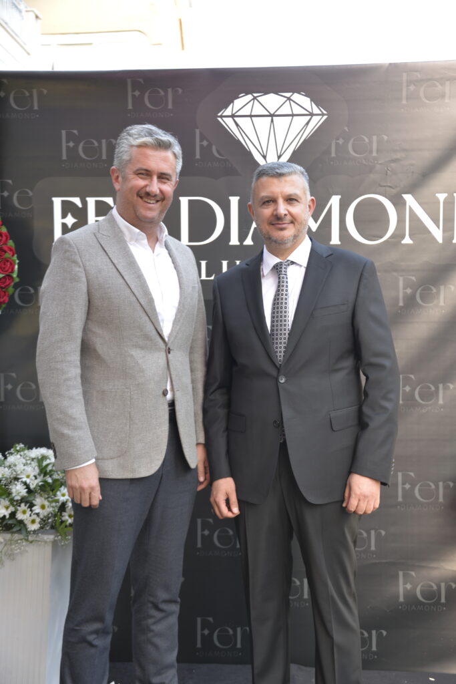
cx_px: 228
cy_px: 342
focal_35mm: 48
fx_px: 912
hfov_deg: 28.1
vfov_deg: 41.1
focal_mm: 48
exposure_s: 1/20
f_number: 4.2
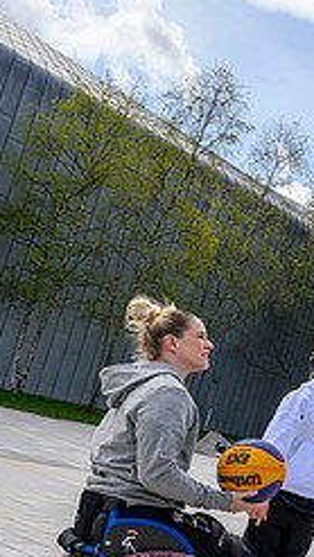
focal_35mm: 64
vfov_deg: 32.6
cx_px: 608
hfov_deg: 15.5
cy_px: 366
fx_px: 947
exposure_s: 1/1600
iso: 500
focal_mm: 26
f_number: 5.6
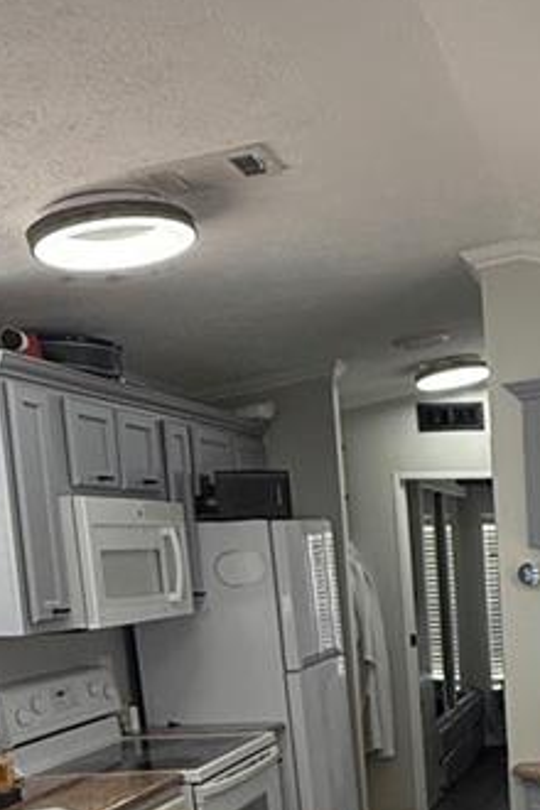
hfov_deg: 22.3
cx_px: 739
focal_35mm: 53
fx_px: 1192
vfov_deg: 35.1
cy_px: 749
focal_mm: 2.22
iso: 250
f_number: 2.2
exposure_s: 1/99
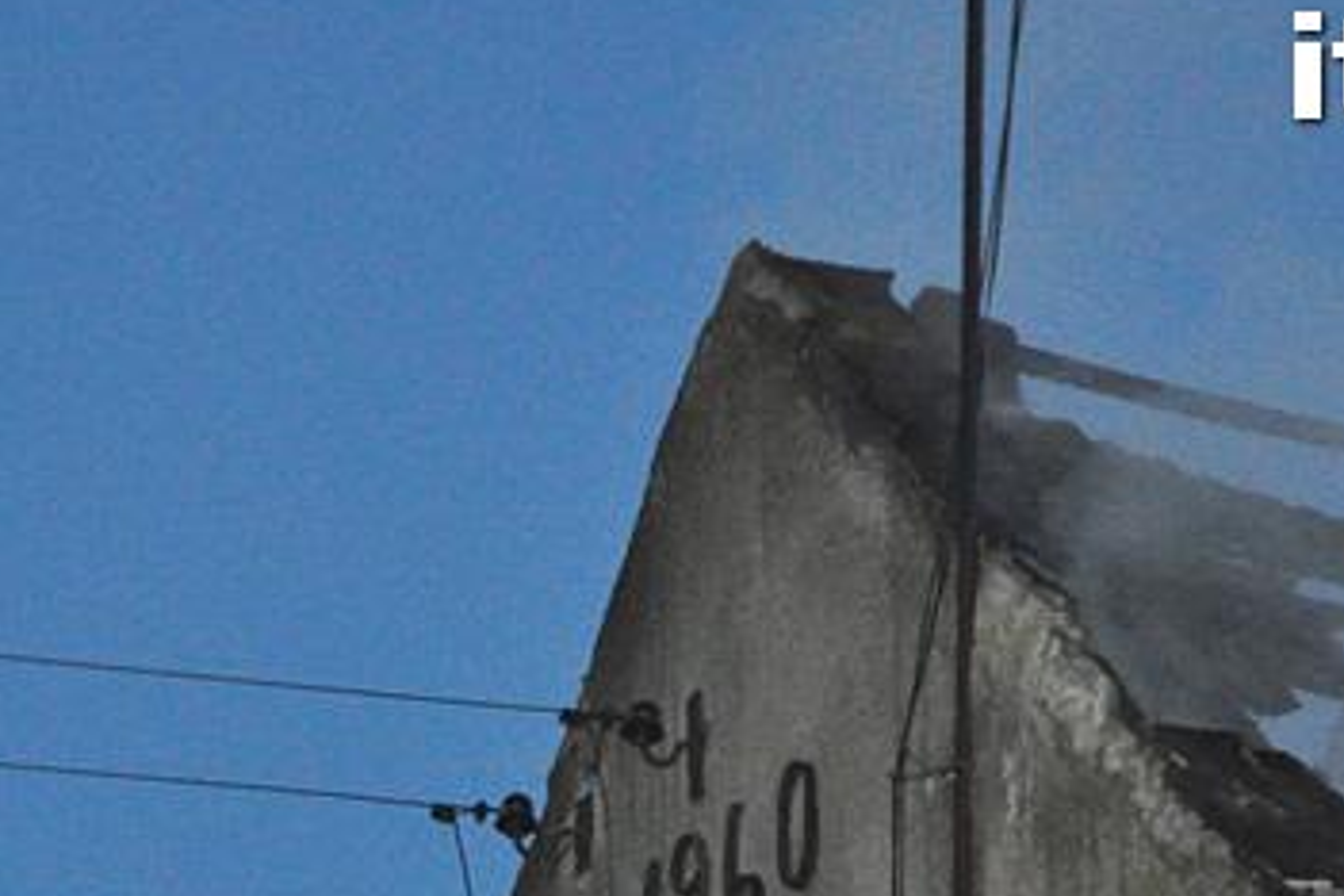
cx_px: 705
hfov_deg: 8.1
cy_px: 971
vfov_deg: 5.4
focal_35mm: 254
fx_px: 9482
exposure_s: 1/60
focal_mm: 70
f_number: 5.6
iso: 2500
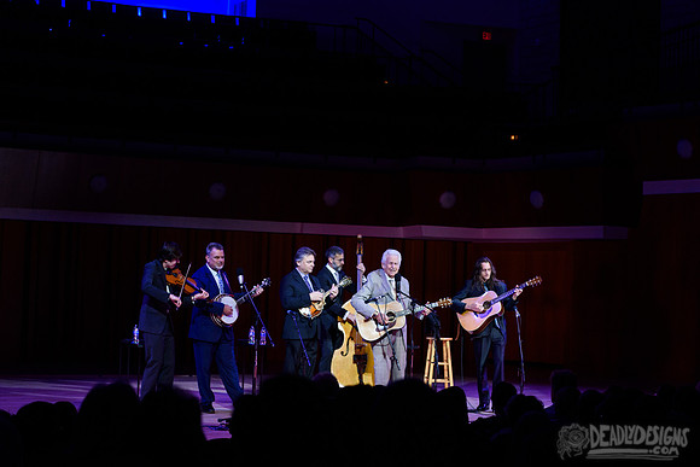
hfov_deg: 26.3
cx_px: 358
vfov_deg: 17.7
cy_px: 218
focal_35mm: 77
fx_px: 1498
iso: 2500
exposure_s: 1/500
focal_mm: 70
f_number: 5
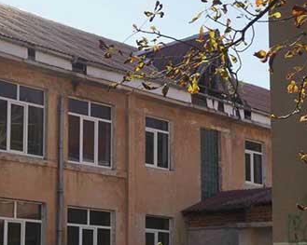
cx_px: 61
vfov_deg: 19.1
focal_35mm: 80
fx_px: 727
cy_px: 180
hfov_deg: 23.5
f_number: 3.5
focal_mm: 28
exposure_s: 1/125
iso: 200
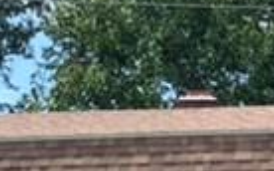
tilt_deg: +4.3
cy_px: 416
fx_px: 1910
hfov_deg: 8.2
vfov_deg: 5.0
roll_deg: -1.0
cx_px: 216
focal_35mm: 256
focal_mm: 6
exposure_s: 1/421
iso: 16
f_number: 2.4
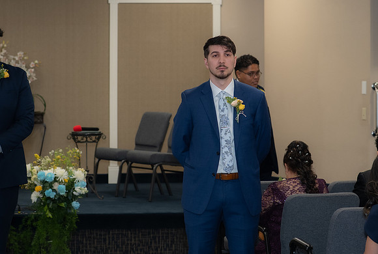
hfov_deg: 16.1
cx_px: 211
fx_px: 1336
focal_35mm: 127
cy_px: 88
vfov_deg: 10.9
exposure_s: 1/160
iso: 1400
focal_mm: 70
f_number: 4
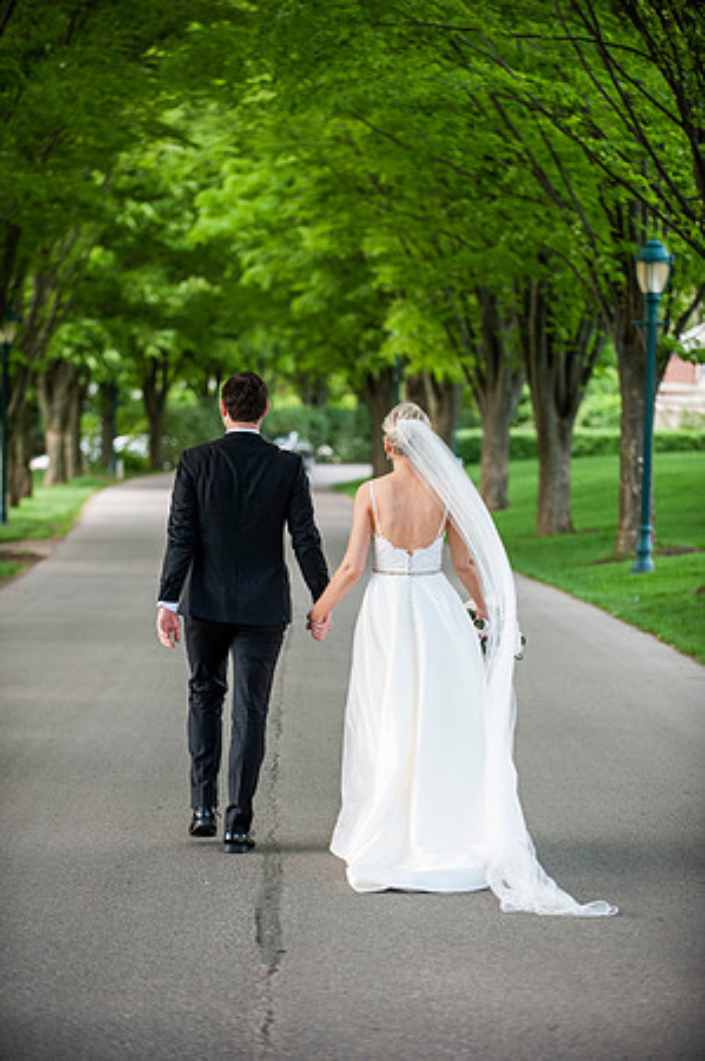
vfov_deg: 17.7
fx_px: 3415
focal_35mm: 116
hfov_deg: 11.8
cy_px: 530
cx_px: 352
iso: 640
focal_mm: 116
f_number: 2.8
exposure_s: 1/1000
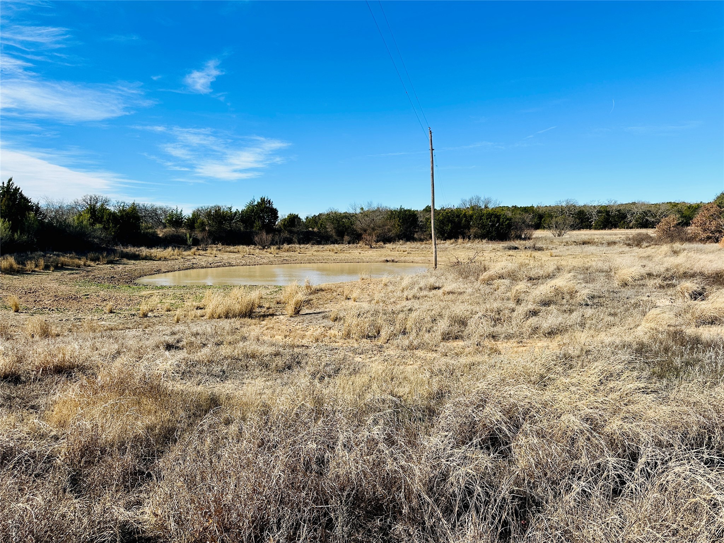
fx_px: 502
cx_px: 362
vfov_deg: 56.8
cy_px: 272
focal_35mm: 24
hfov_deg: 71.6
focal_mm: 6.86
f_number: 1.78
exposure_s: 1/4016
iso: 80
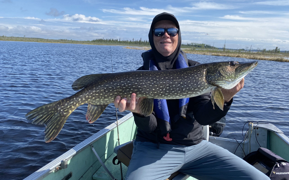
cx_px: 146
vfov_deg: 44.5
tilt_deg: -8.7
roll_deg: -2.5
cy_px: 83
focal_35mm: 28
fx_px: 221
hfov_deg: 66.5
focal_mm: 4.25
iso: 32
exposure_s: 1/2268
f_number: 1.8
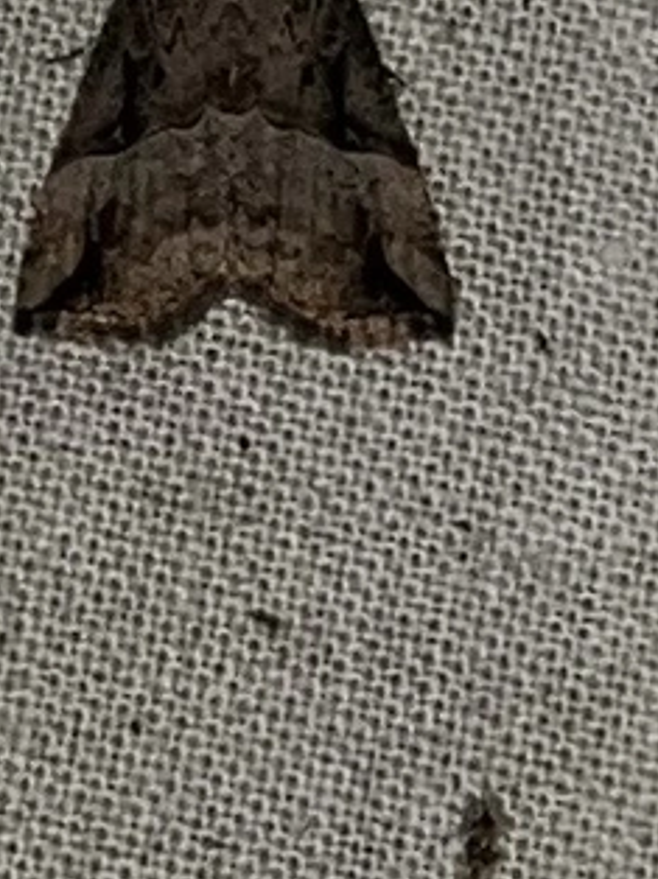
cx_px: 260
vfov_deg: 33.8
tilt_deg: -73.1
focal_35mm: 53
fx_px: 1345
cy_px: 53
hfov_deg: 27.4
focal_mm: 5.1
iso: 50
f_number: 1.6
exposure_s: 1/50
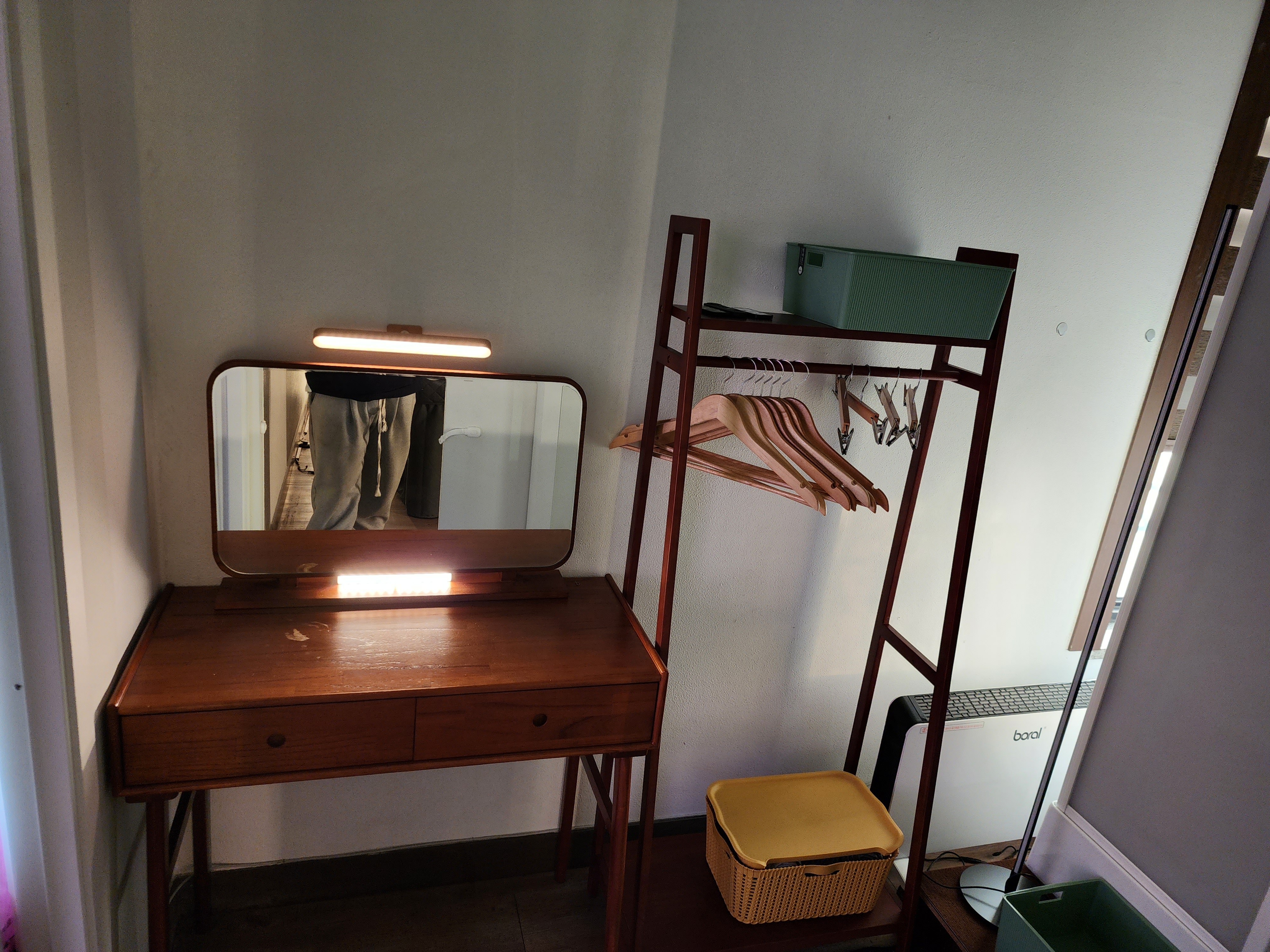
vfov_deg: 58.9
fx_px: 844
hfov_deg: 73.9
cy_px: 476
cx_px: 635
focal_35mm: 23
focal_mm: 6.4
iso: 320
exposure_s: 1/60
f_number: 1.8
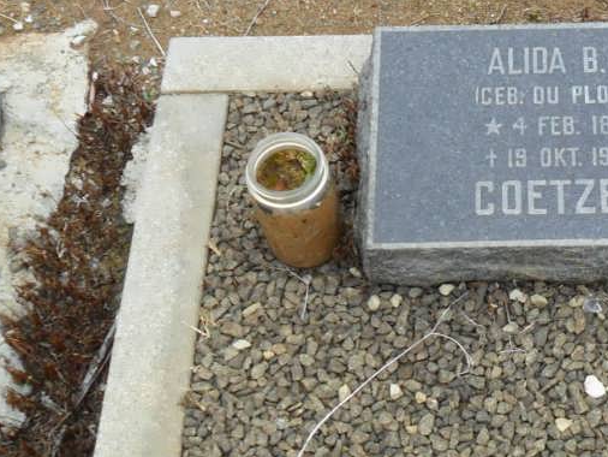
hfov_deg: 29.5
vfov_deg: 22.9
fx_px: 1125
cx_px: 497
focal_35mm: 64
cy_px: 173
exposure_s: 1/180
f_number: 3.5
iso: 100
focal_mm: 4.9
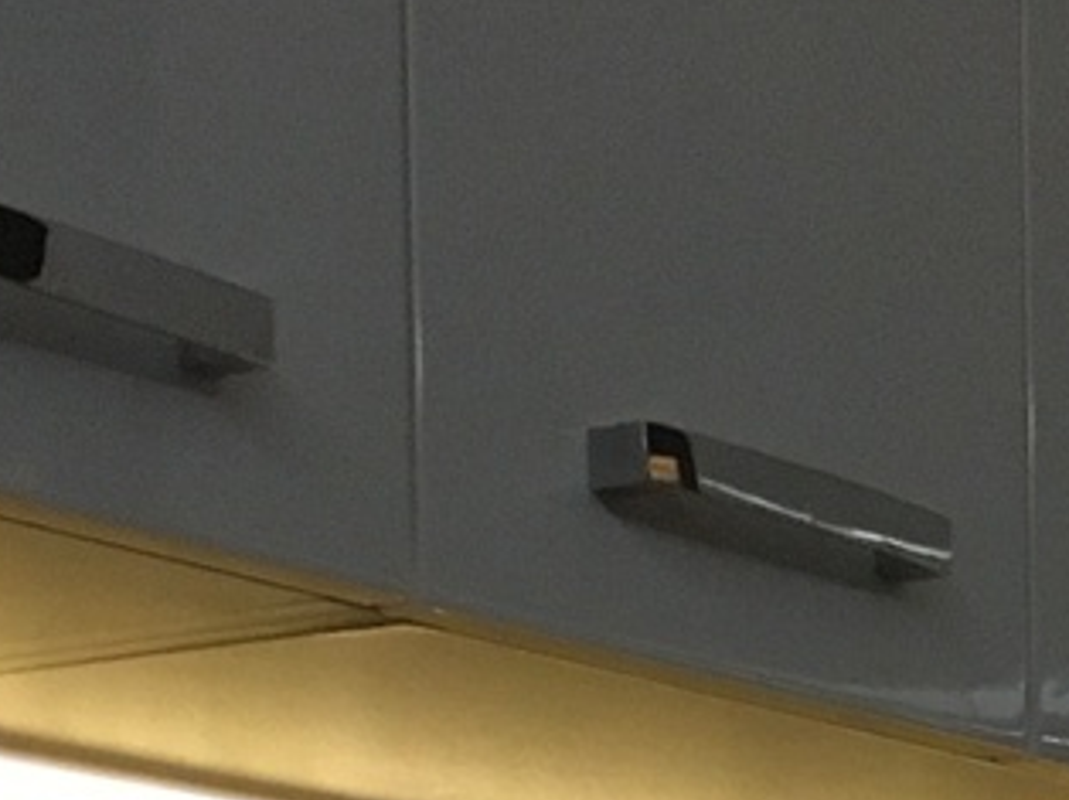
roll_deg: +0.2
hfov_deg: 13.1
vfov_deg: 9.4
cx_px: 1147
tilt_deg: +0.0
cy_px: 1590
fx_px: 4567
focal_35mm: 148
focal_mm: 4.15
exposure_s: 1/25
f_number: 2.2
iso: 200
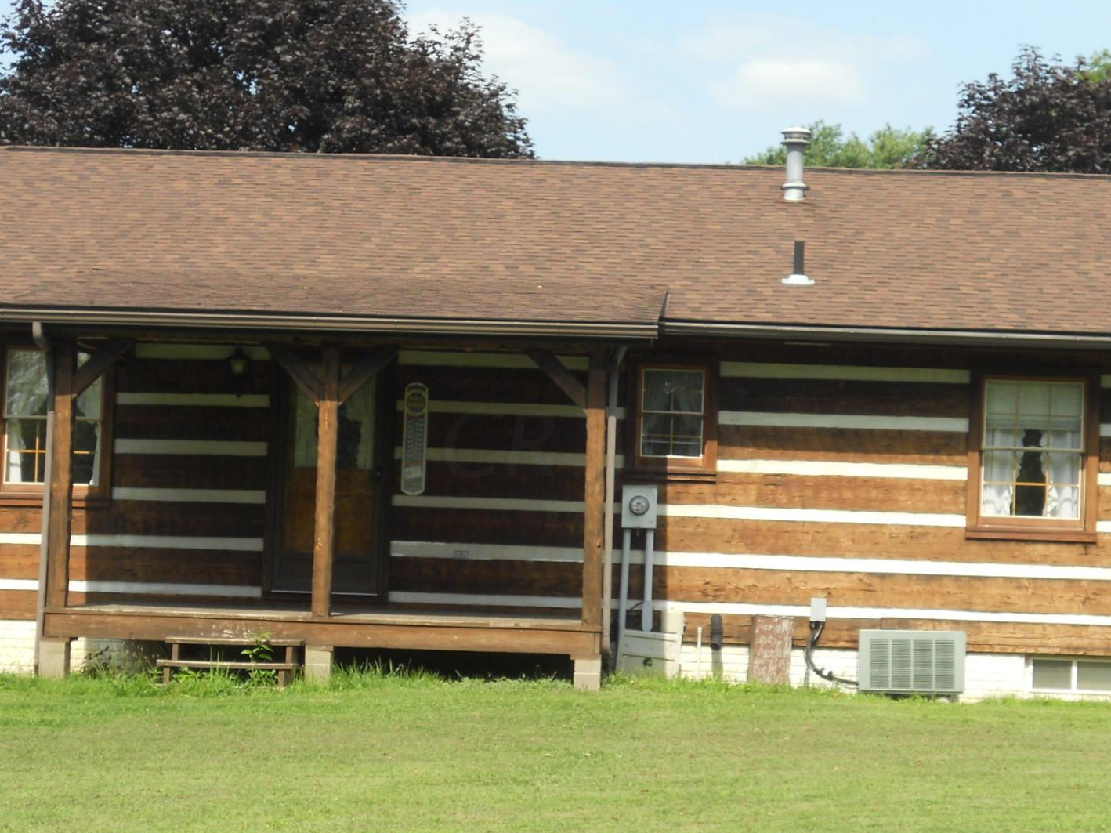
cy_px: 444
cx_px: 603
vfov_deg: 18.9
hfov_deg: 25.0
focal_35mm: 78
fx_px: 2503
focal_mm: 9.8
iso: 80
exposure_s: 1/250
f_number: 4.8
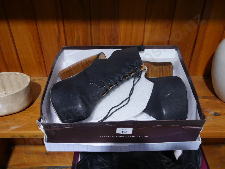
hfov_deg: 54.0
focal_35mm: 34
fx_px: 221
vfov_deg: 41.8
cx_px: 112
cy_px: 84
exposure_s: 1/60
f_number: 4
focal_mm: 17
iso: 500
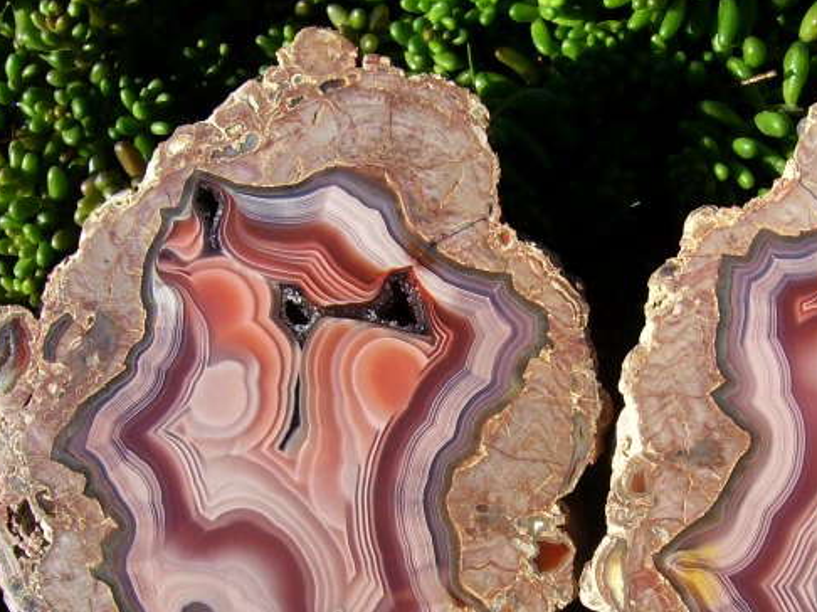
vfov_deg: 25.9
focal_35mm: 56
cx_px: 543
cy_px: 417
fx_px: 1321
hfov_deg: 34.1
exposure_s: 1/350
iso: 80
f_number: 4.8
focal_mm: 5.6
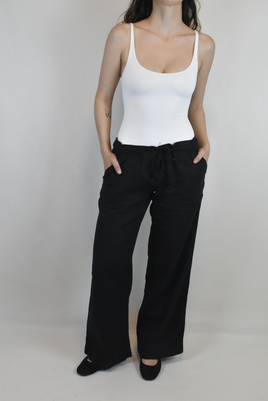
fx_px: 469
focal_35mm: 42
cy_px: 200
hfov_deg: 31.9
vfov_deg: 46.4
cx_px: 134
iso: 1600
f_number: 18
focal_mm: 28
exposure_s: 1/50
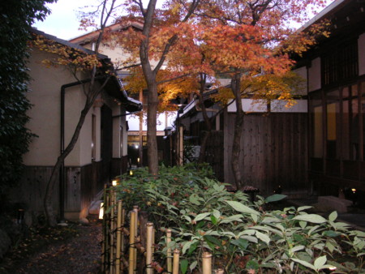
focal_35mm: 37
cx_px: 182
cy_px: 137
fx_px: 390
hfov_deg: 50.1
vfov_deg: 38.7
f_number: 2.8
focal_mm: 6.1
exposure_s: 1/45
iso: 160
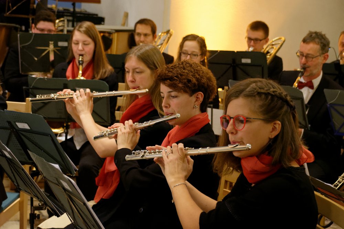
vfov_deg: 14.7
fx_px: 889
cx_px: 172
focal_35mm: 93
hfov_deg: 21.9
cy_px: 114
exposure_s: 1/100
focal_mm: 62
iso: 7200
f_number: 4.8
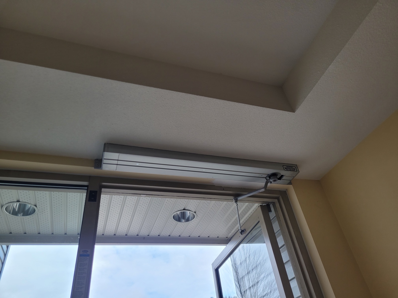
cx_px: 199
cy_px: 149
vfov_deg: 53.1
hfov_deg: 67.3
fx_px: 299
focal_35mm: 26
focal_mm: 5.4
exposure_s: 1/237
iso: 40
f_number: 1.8
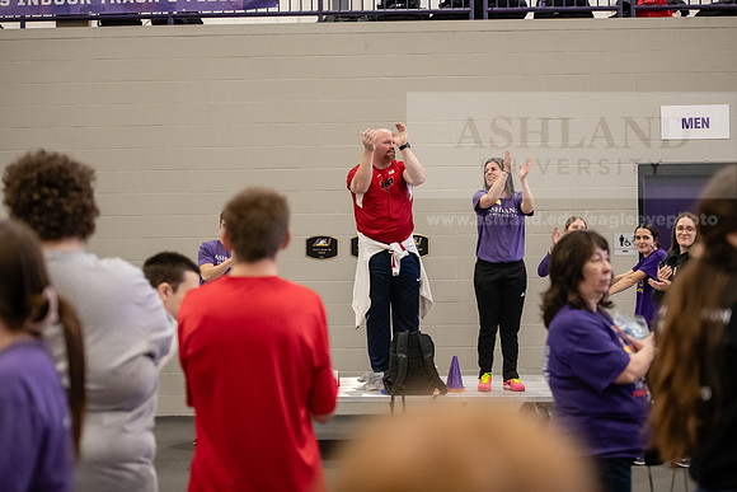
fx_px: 1433
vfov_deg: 19.5
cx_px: 368
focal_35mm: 70
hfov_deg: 28.8
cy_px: 246
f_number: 3.2
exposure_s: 1/250
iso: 3200
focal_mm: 70
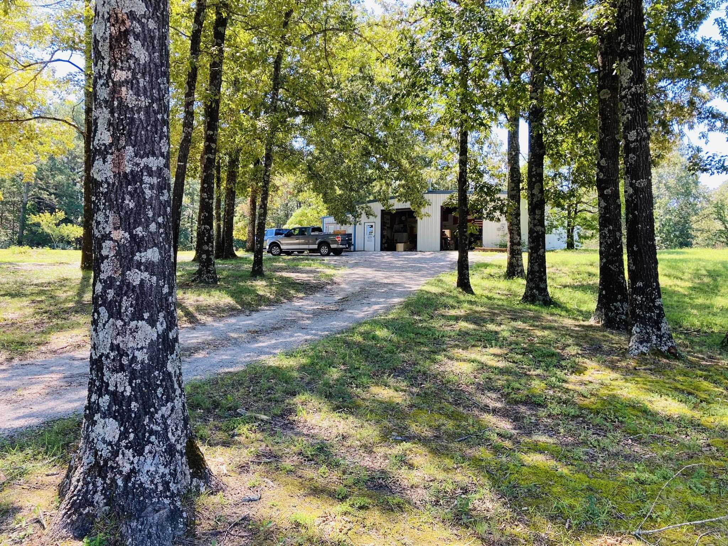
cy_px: 273
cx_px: 364
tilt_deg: +2.2
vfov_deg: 49.7
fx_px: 589
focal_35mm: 28
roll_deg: -0.8
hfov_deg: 63.4
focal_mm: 3.99
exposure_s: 1/121
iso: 25
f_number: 1.8
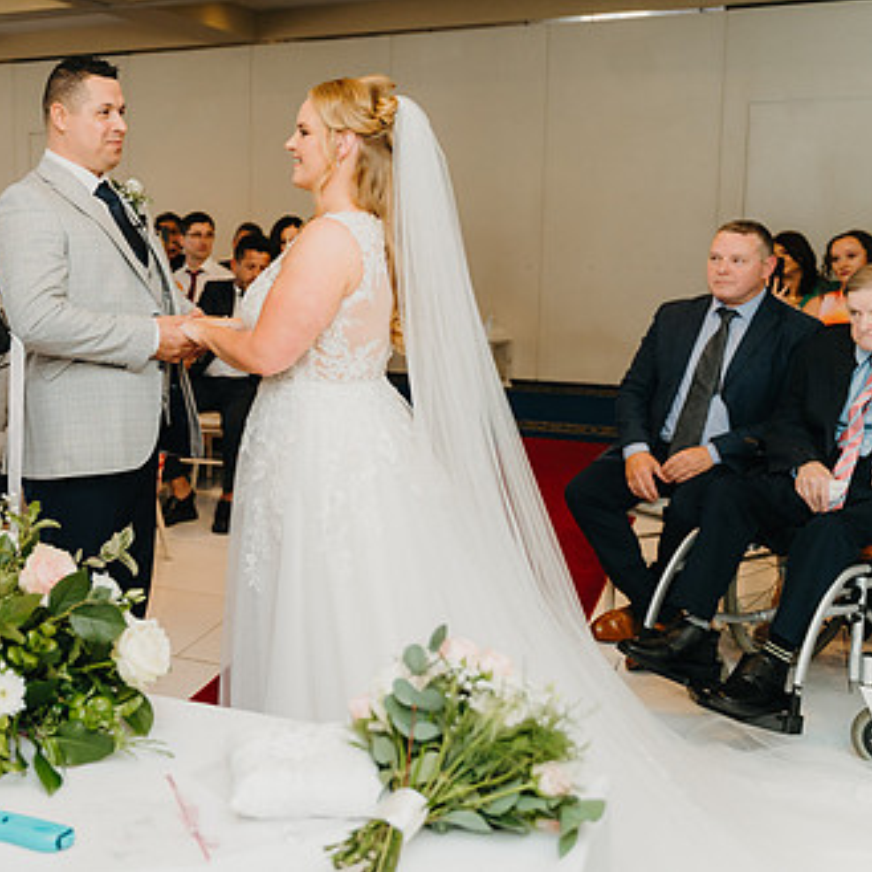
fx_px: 1197
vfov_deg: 39.9
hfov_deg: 37.9
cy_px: 362
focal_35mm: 42
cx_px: 119
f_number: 2.8
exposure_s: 1/200
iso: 1000
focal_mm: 28
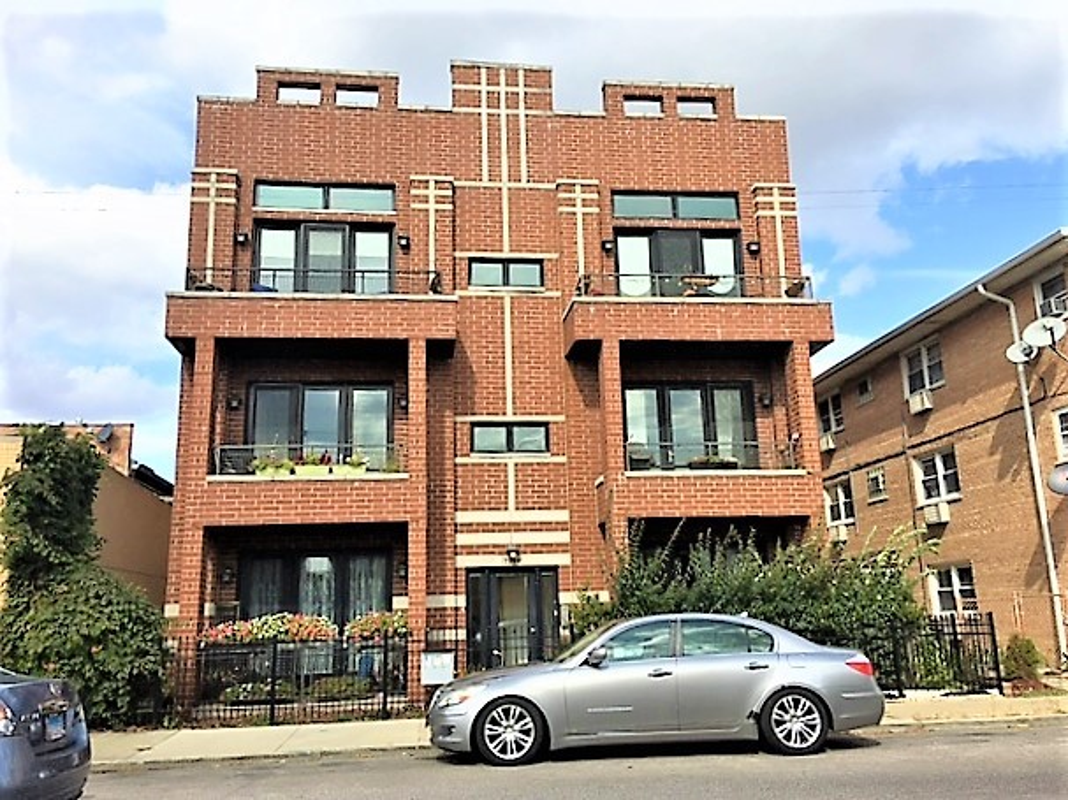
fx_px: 895
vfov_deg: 48.2
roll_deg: -1.1
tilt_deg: +13.8
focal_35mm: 29
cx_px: 534
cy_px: 400
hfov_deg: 61.7
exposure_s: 1/1350
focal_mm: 4.15
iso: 25
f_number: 2.2
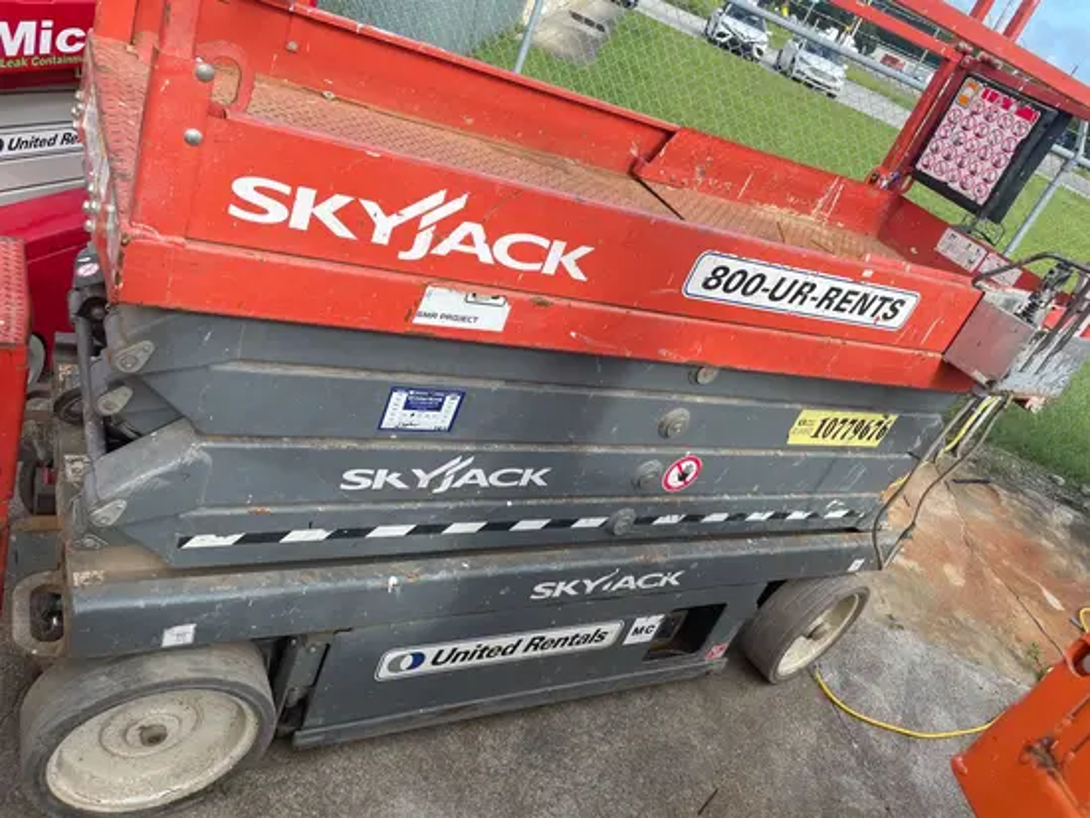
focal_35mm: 26
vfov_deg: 53.1
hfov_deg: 67.3
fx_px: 819
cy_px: 409
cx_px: 545
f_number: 1.6
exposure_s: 1/1366
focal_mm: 4.2
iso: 32
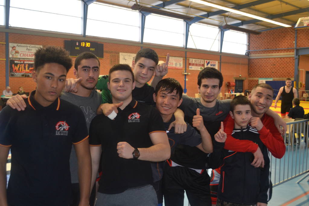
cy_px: 103
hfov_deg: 49.5
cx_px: 154
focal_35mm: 39
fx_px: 335
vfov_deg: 34.2
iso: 560
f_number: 4.2
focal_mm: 26
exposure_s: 1/60
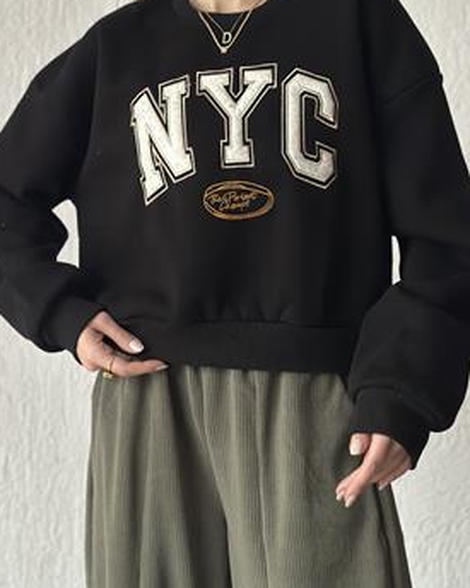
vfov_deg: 32.4
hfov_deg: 26.2
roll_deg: +0.2
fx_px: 1009
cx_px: 239
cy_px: 256
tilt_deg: +3.0
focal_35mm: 58
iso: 800
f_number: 1.78
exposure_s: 1/30
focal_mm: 6.86
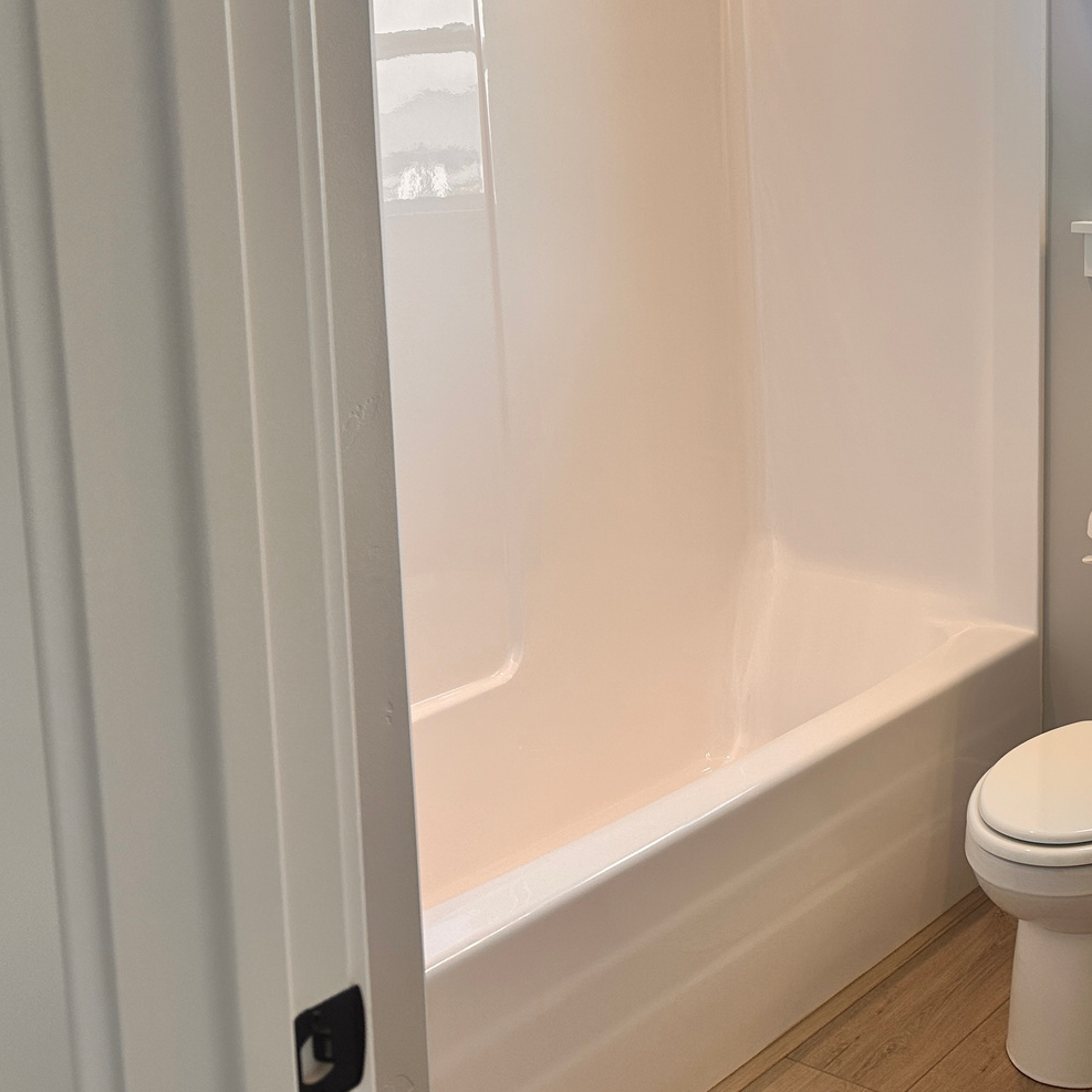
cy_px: 335
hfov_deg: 34.9
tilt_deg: -7.8
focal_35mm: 44
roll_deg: -0.9
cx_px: 1084
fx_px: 1570
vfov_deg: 37.8
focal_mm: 6.86
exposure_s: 1/264
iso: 80
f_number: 1.78
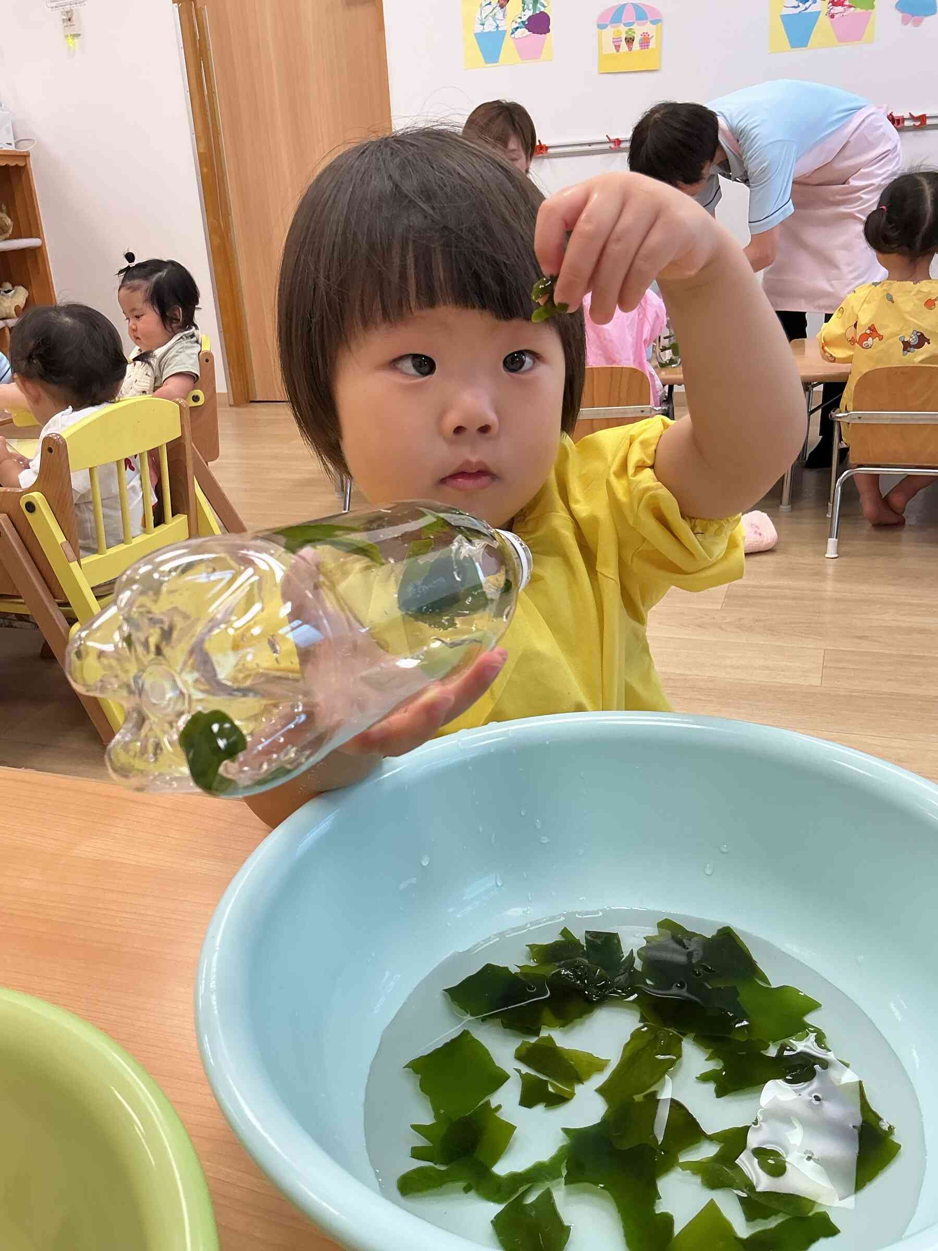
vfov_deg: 61.7
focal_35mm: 29
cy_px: 626
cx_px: 469
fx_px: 1048
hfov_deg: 48.2
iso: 40
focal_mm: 3
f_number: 1.8
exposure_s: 1/120
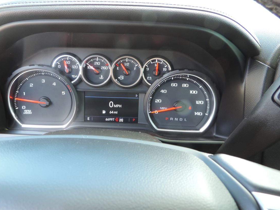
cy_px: 94
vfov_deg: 49.7
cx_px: 120
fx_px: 227
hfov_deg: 63.1
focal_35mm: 28
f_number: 3
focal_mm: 4.3
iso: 200
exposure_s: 1/30
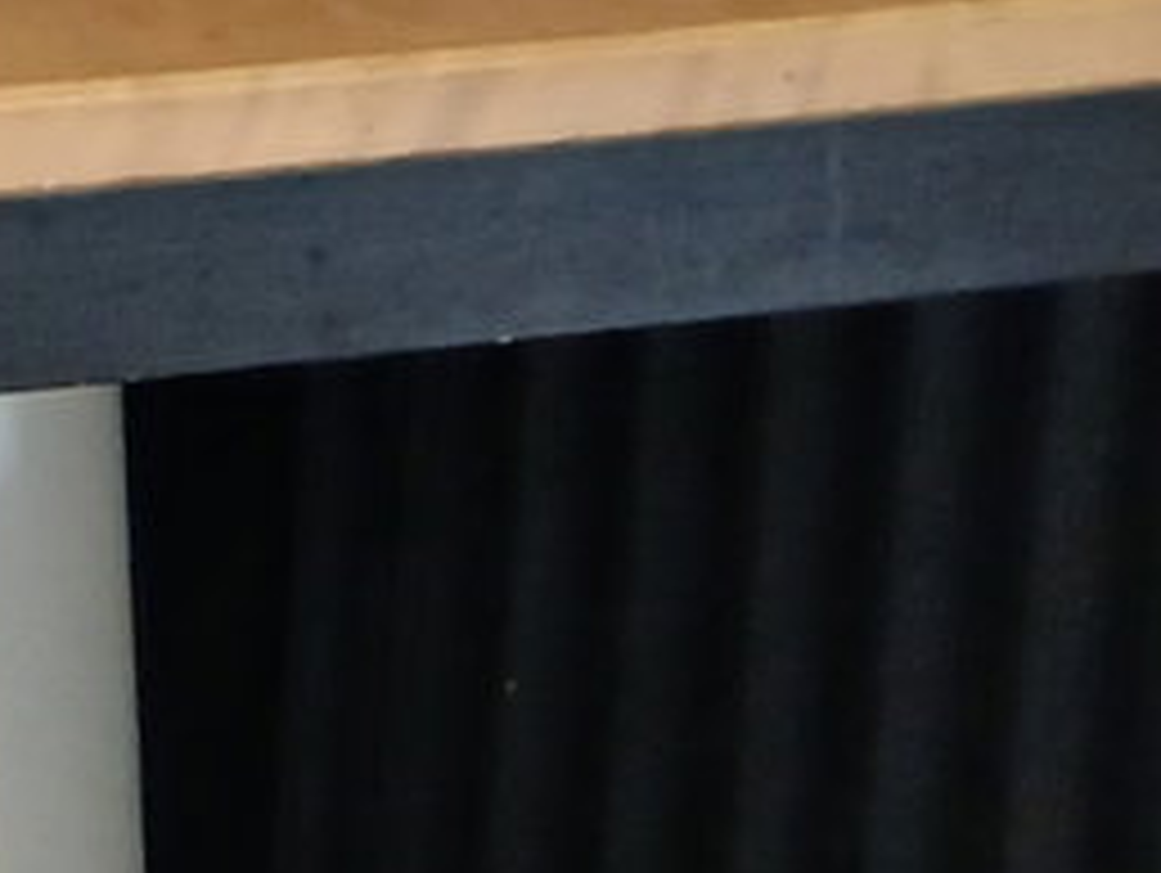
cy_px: -1454
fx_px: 5405
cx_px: -2002
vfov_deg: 8.2
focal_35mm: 161
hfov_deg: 10.0
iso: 125
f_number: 1.8
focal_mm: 3.98
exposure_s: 1/50
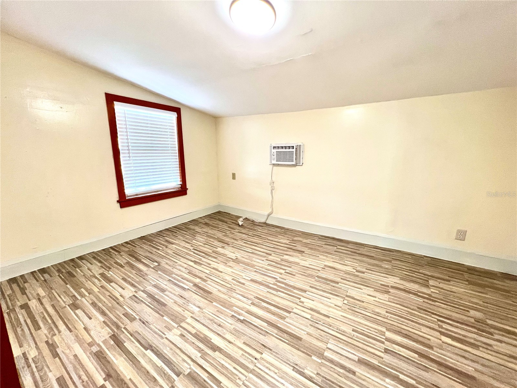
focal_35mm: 13
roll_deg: +1.6
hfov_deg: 106.2
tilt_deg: -10.9
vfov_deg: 89.9
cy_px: 194
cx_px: 258
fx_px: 194
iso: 200
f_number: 1.8
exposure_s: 1/60
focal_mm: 1.57
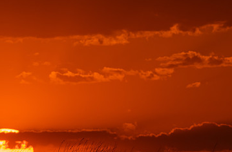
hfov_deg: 2.2
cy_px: 91
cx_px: 109
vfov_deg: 1.5
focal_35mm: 927
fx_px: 5948
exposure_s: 1/2500
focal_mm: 500
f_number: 8
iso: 100
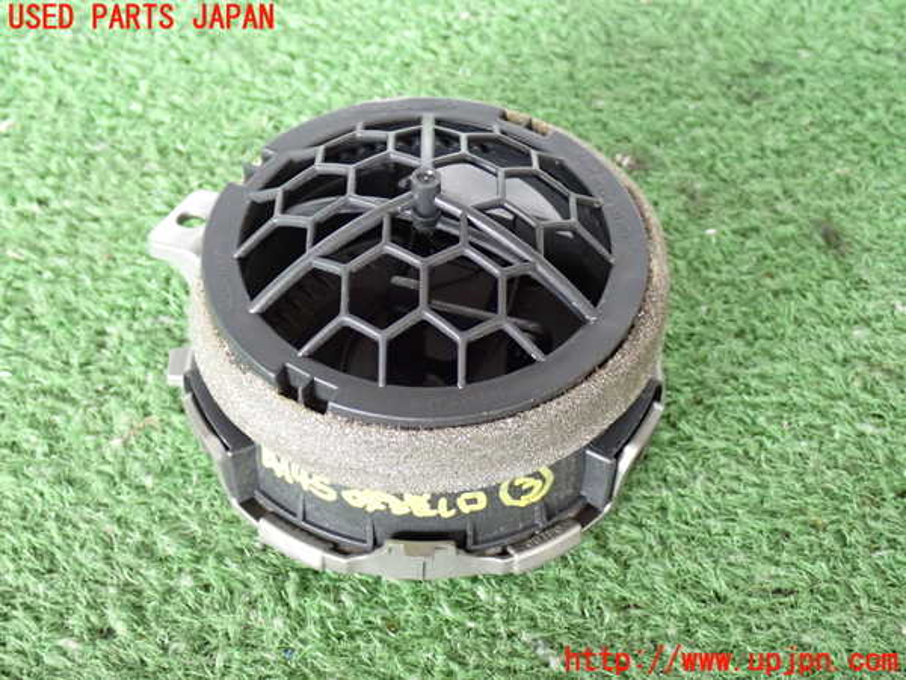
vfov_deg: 27.0
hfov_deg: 35.5
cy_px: 340
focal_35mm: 54
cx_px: 453
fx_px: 1413
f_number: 3.3
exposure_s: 1/50
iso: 800
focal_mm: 9.65
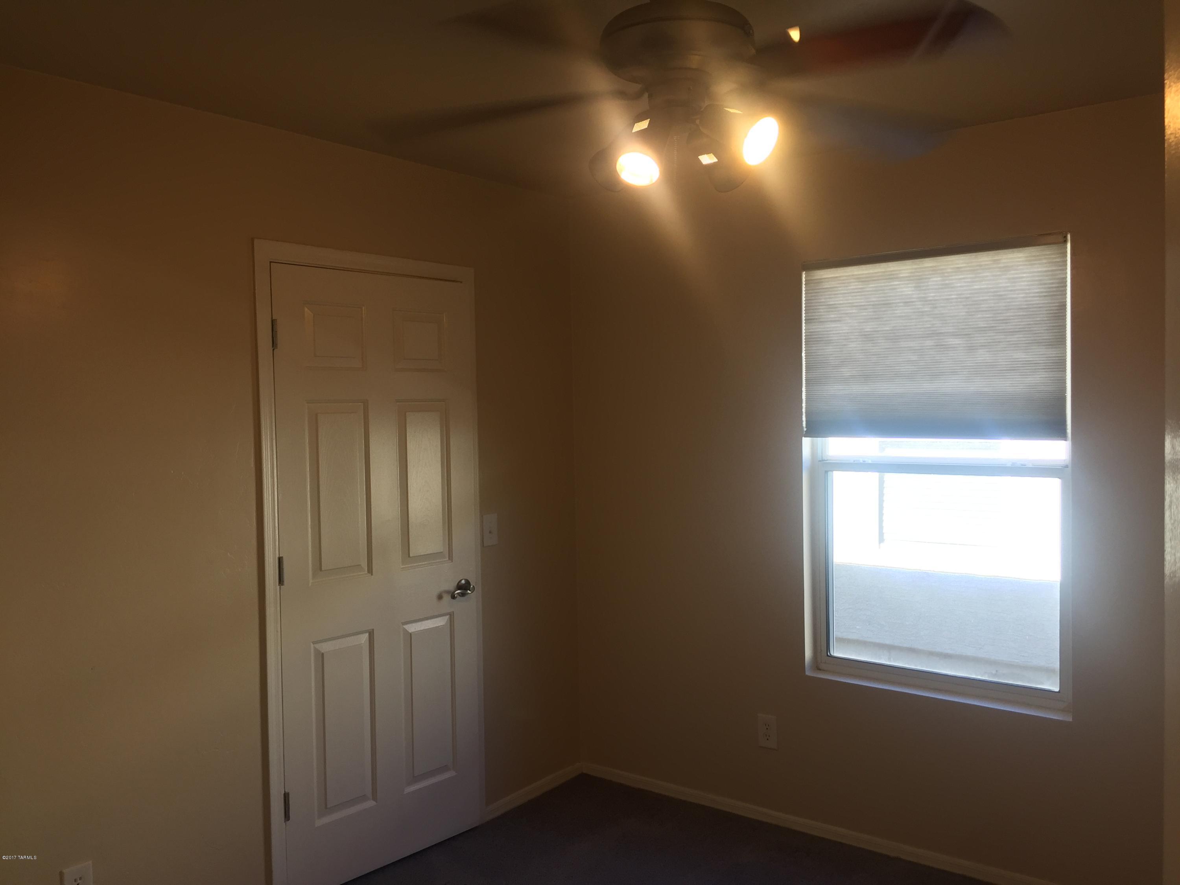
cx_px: 590
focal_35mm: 29
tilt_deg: -1.2
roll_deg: +0.8
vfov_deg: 48.2
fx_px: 989
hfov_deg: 61.7
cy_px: 442
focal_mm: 4.15
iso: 32
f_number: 2.2
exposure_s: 1/40
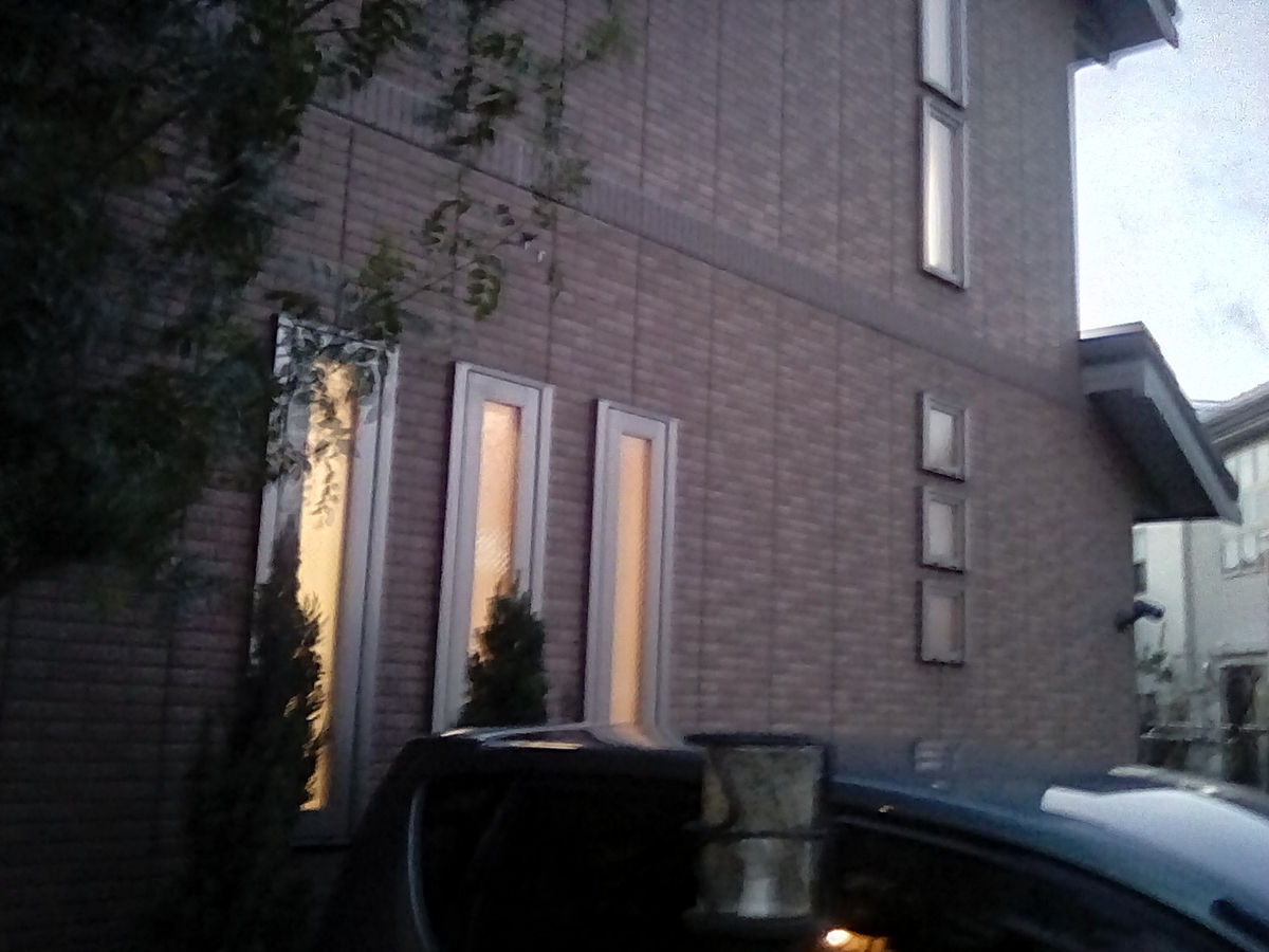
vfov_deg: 36.8
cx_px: 634
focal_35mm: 39
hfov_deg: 47.9
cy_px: 476
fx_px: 1430
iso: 250
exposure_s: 1/5.41
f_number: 2.8
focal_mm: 3.1
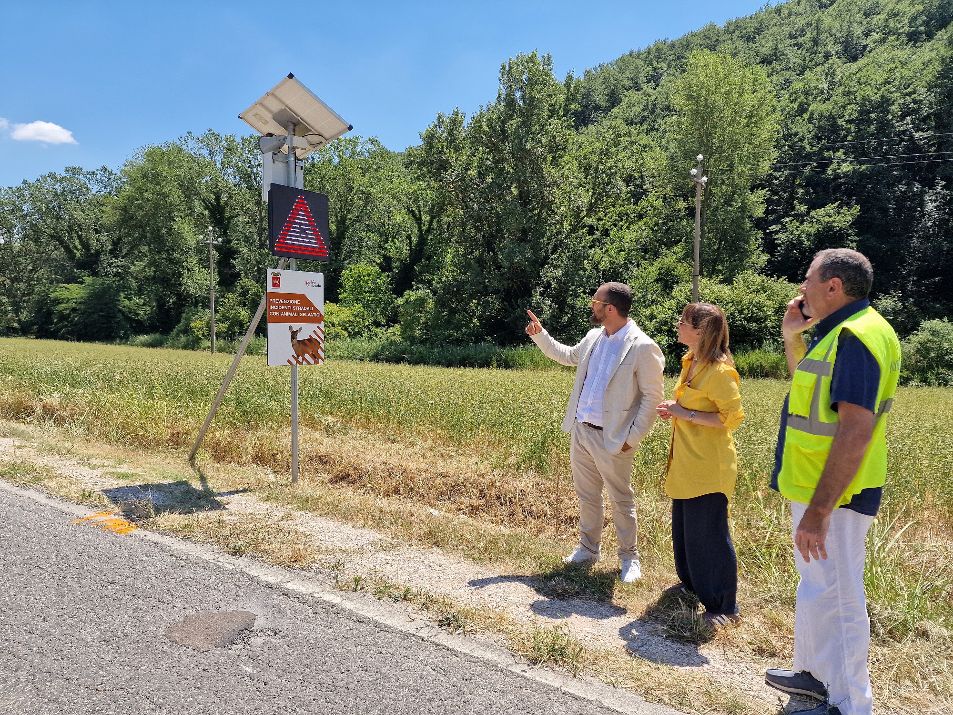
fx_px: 633
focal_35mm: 23
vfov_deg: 58.9
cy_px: 358
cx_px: 476
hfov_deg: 73.9
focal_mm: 6.4
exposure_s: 1/874
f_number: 1.8
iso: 50
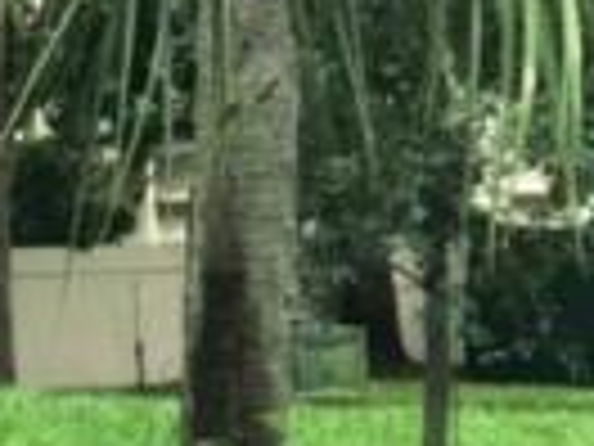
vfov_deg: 5.4
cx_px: -405
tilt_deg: -4.6
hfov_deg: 7.0
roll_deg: +1.6
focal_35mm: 276
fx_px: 4736
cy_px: 536
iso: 20
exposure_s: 1/170
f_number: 2.8
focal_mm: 6.6
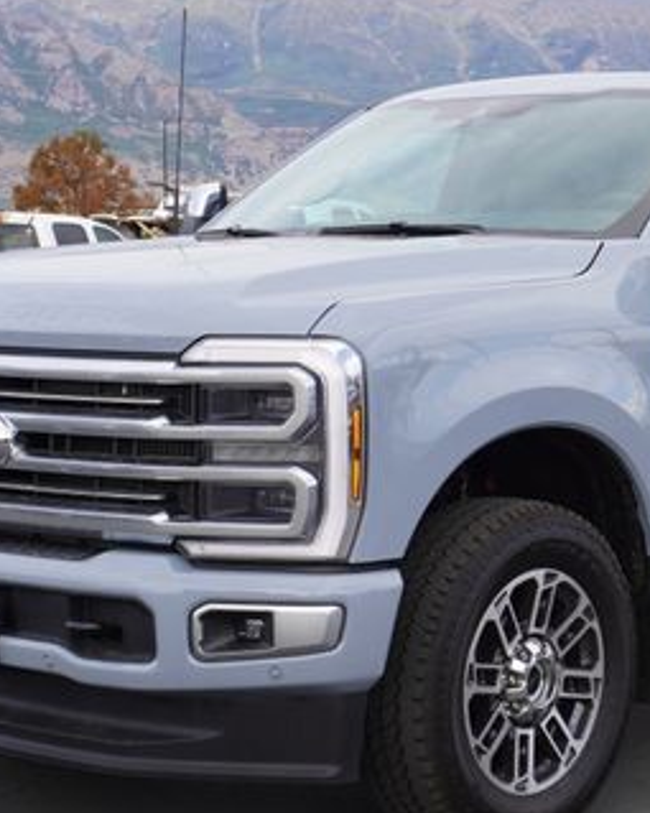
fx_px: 1971
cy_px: 469
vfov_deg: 23.3
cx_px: 510
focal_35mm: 82
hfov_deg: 18.6
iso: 100
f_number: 8
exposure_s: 1/100
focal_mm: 29
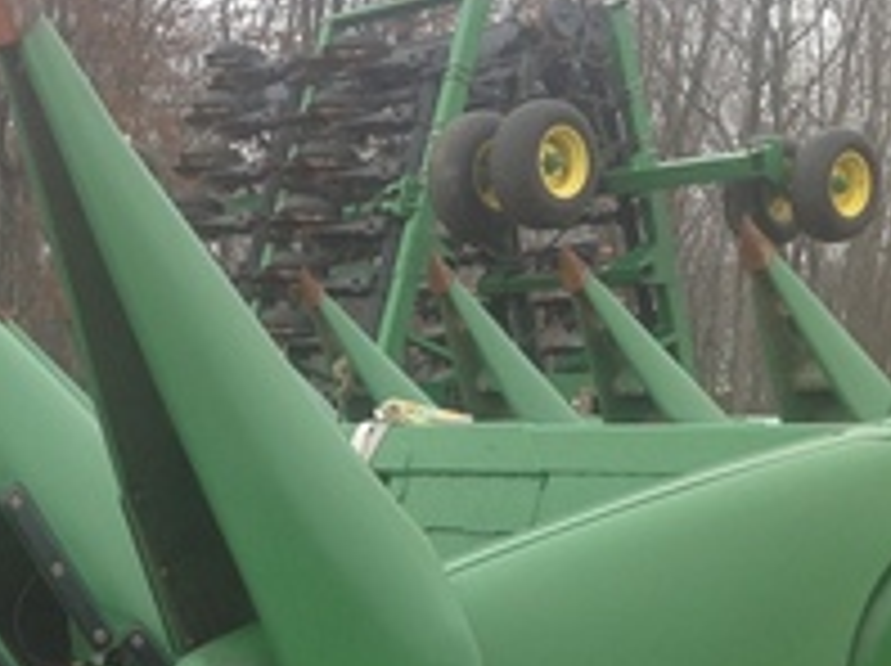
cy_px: 729
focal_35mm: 96
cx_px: -27
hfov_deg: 19.8
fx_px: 2468
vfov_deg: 15.0
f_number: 2.4
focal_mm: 4.28
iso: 50
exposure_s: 1/256
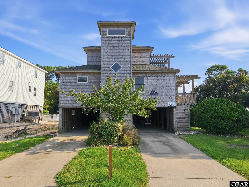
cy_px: 94
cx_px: 124
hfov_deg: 71.6
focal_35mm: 24
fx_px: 173
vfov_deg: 56.8
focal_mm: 8.7
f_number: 1.8
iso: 240
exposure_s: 1/8000
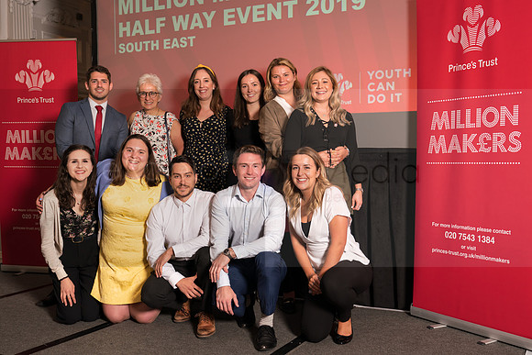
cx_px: 288
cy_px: 172
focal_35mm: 39
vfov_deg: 34.2
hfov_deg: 49.4
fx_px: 577
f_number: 5
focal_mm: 36
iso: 800
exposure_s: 1/80
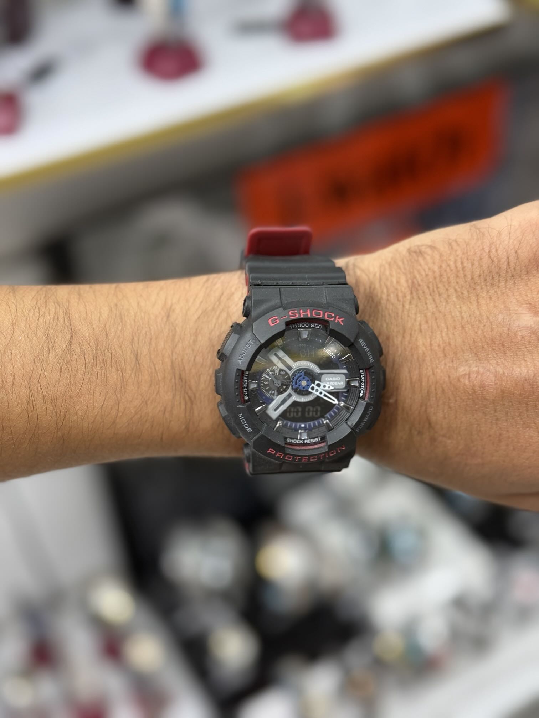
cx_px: 270
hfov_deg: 30.3
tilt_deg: -39.2
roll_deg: +4.8
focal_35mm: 48
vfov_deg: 39.7
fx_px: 997
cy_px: 359
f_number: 1.78
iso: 80
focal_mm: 6.76
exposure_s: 1/100
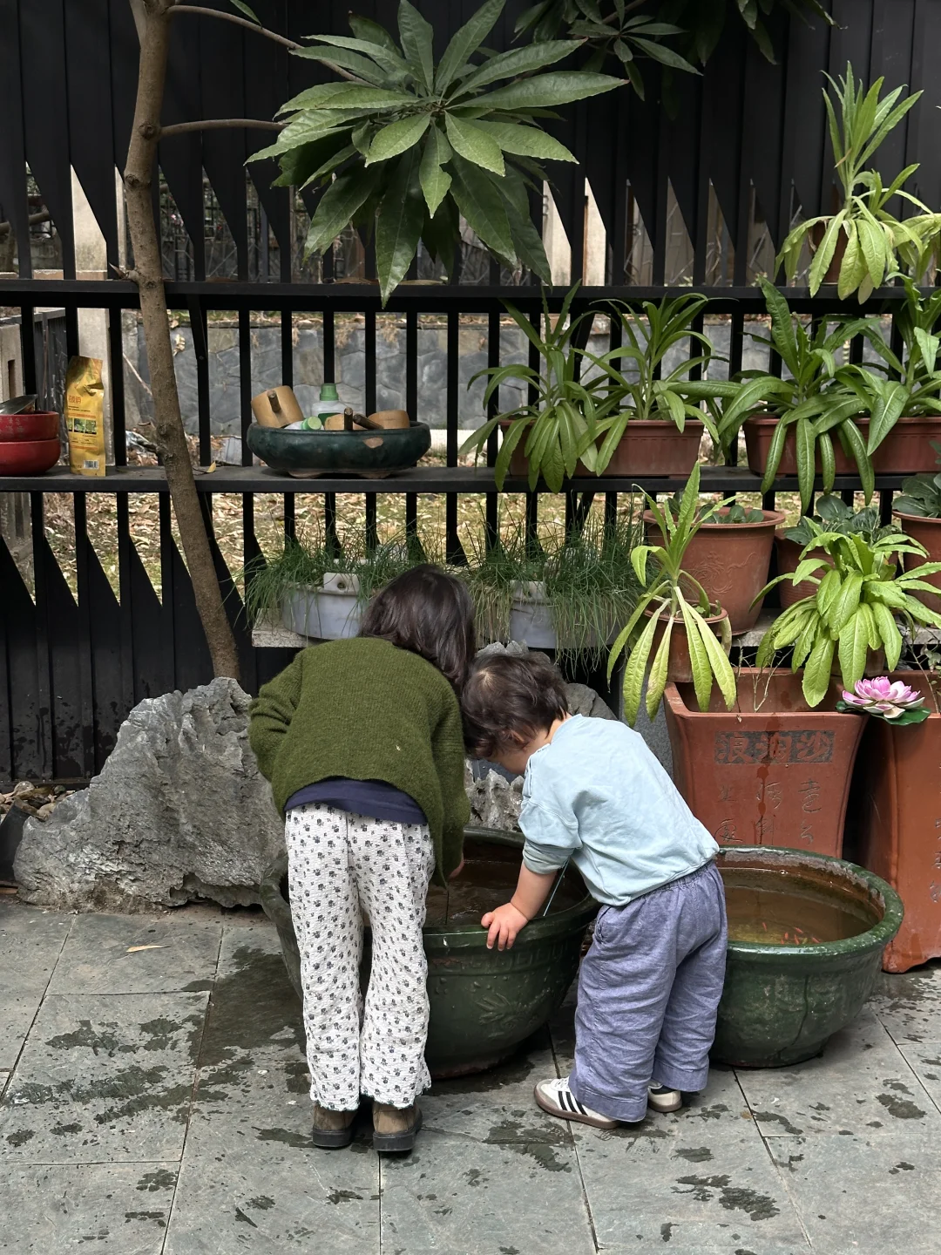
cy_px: 628
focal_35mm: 48
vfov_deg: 39.7
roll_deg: -1.3
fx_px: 1740
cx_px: 470
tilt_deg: -11.5
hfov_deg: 30.3
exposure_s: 1/1107
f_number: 1.78
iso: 64
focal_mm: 6.86
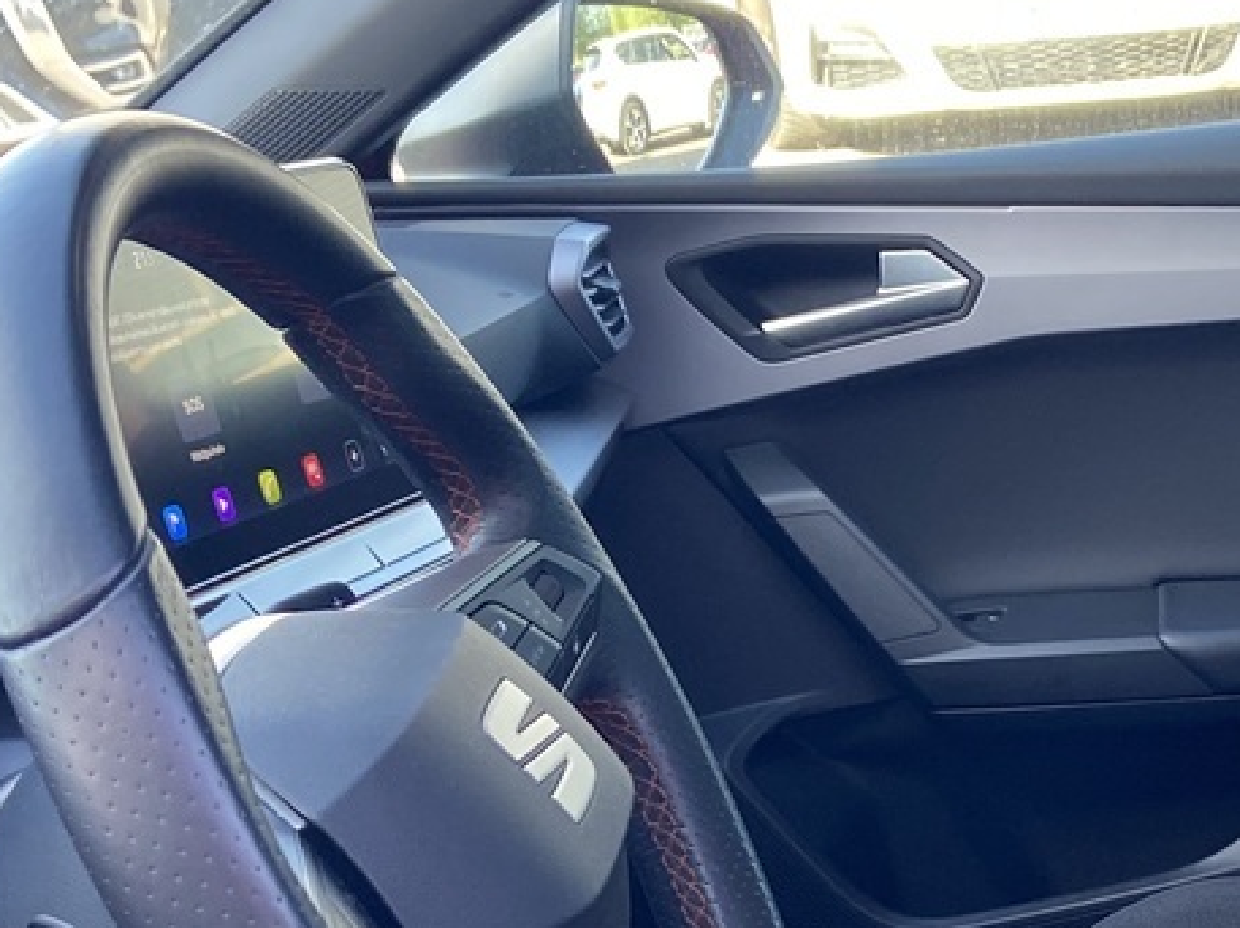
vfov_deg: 17.5
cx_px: 1180
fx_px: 2935
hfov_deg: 23.1
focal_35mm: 82
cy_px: 931
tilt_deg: -23.0
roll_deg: +3.3
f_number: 1.8
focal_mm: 4.25
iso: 100
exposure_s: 1/121
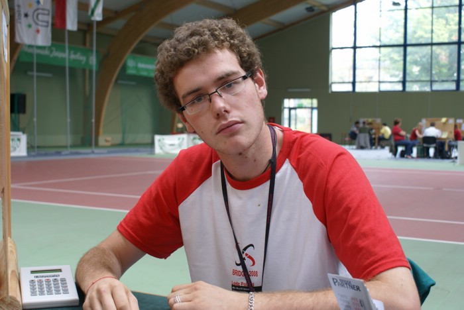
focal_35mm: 52
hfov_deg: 37.8
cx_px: 232
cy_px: 155
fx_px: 677
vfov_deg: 25.8
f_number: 5.6
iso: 125
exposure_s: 1/25
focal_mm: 35
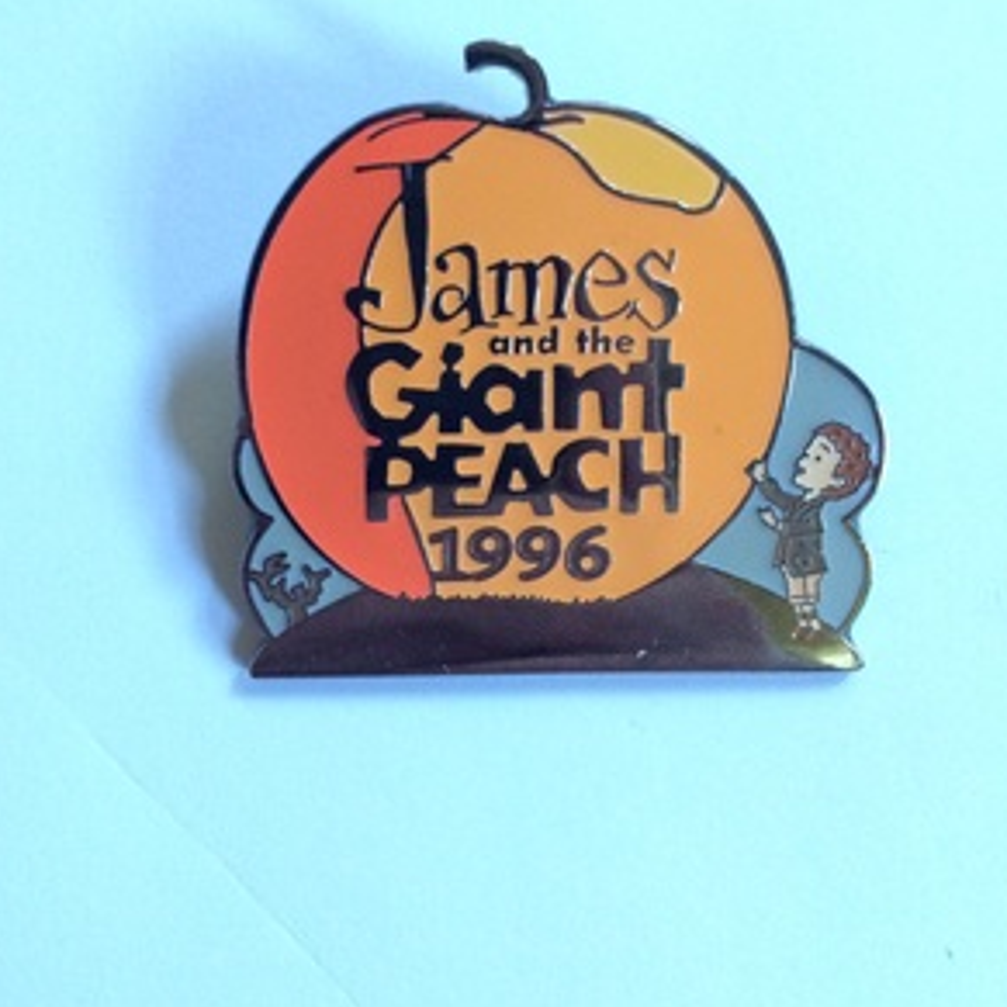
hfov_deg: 40.9
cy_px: 415
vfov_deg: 40.8
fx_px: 1349
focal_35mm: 41
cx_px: 481
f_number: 2.2
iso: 320
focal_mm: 4.12
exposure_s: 1/24
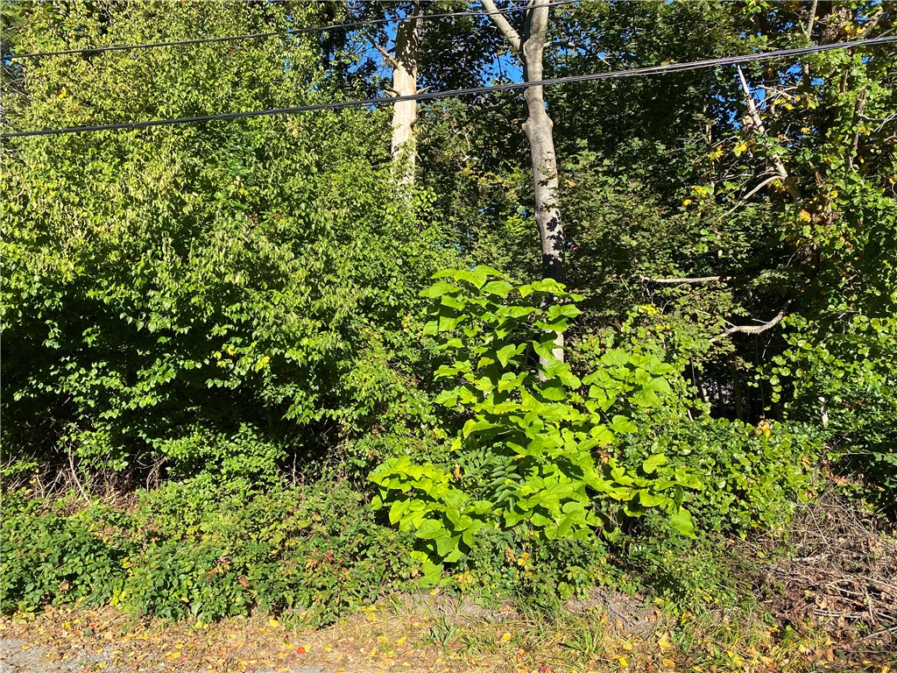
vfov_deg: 53.1
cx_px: 448
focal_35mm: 26
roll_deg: +0.2
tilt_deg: +4.7
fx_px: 674
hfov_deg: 67.3
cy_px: 336
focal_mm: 4.25
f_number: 1.8
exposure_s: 1/965
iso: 32
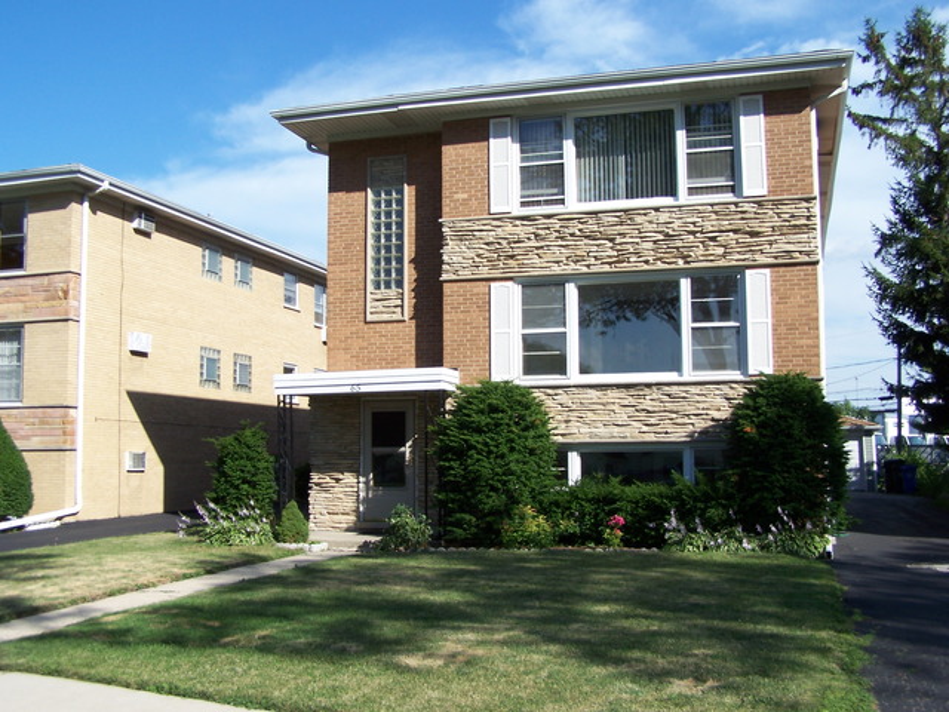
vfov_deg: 37.7
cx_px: 474
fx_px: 1042
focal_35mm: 38
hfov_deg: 49.0
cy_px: 356
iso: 80
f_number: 4
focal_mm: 6.3
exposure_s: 1/640
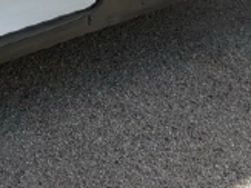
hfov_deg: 16.2
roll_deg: +1.3
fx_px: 855
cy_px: -54
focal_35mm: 118
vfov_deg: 12.2
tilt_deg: -15.1
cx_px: -22
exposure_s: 1/2169
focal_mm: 6.76
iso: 80
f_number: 1.78
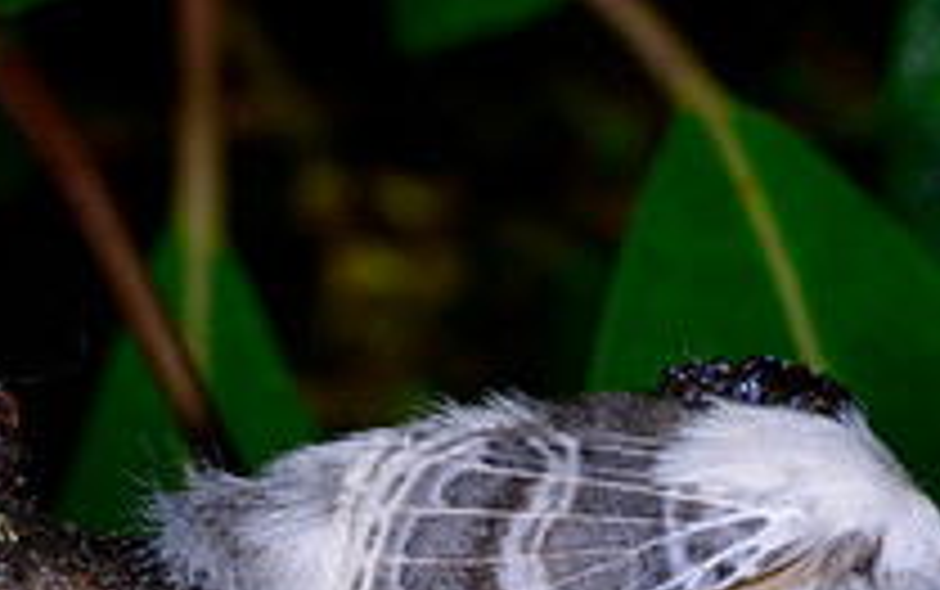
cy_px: 579
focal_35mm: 297
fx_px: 7615
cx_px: 738
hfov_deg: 7.1
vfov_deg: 4.4
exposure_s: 1/250
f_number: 22
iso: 64
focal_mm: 105
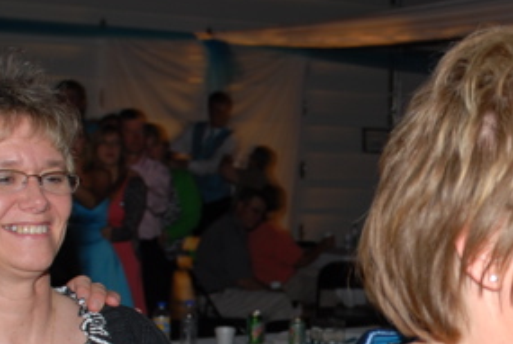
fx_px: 1441
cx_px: 502
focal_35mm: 101
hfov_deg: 19.6
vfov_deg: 13.4
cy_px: 356
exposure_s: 1/60
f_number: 4
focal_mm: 24
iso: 100
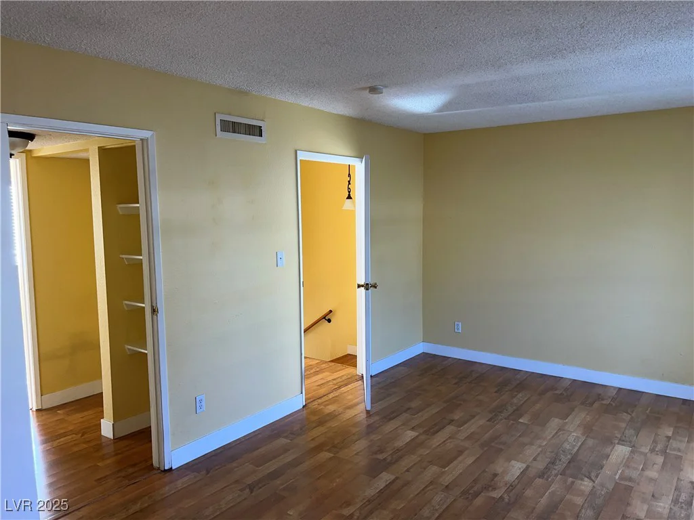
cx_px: 347
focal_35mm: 26
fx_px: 521
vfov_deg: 53.1
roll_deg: +0.7
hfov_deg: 67.3
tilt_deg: -5.2
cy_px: 260
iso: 40
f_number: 1.5
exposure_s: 1/33
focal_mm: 5.7
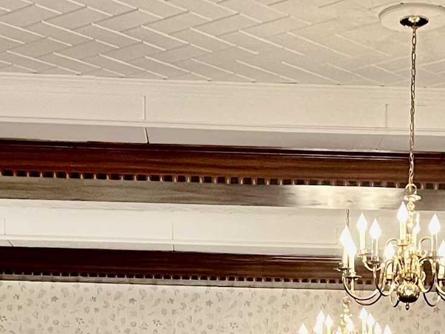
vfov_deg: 12.2
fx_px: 1401
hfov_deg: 18.0
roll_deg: +0.0
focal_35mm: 109
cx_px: 315
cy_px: 646
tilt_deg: -7.4
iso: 400
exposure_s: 1/40
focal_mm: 5.1
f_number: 1.6
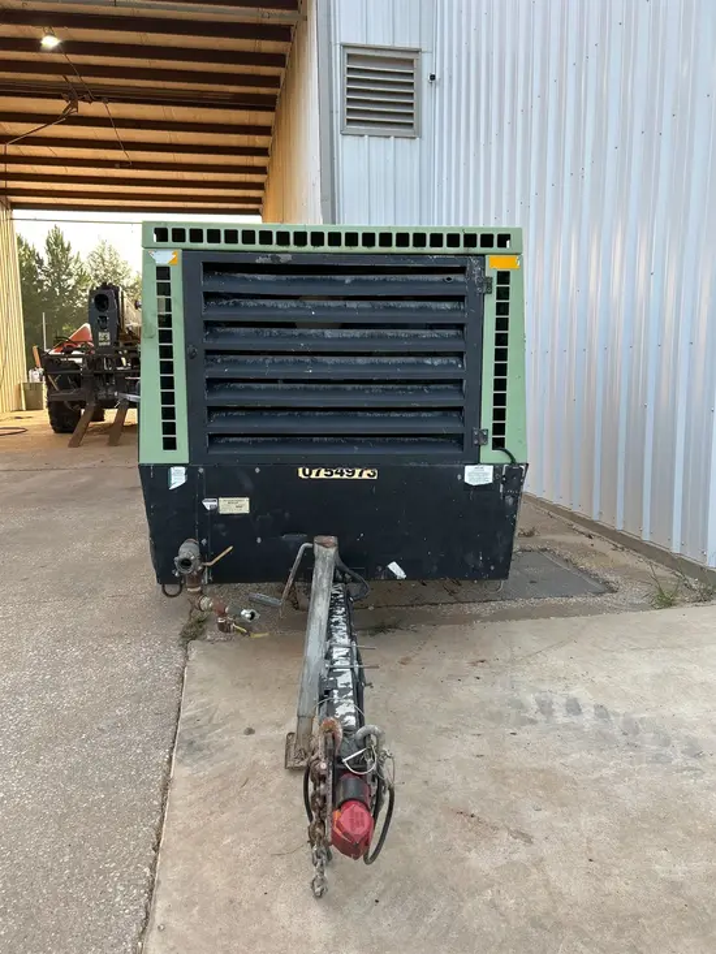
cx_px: 358
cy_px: 477
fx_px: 717
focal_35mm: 26
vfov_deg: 67.3
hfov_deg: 53.1
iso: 50
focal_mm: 5.7
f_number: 1.5
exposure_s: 1/439
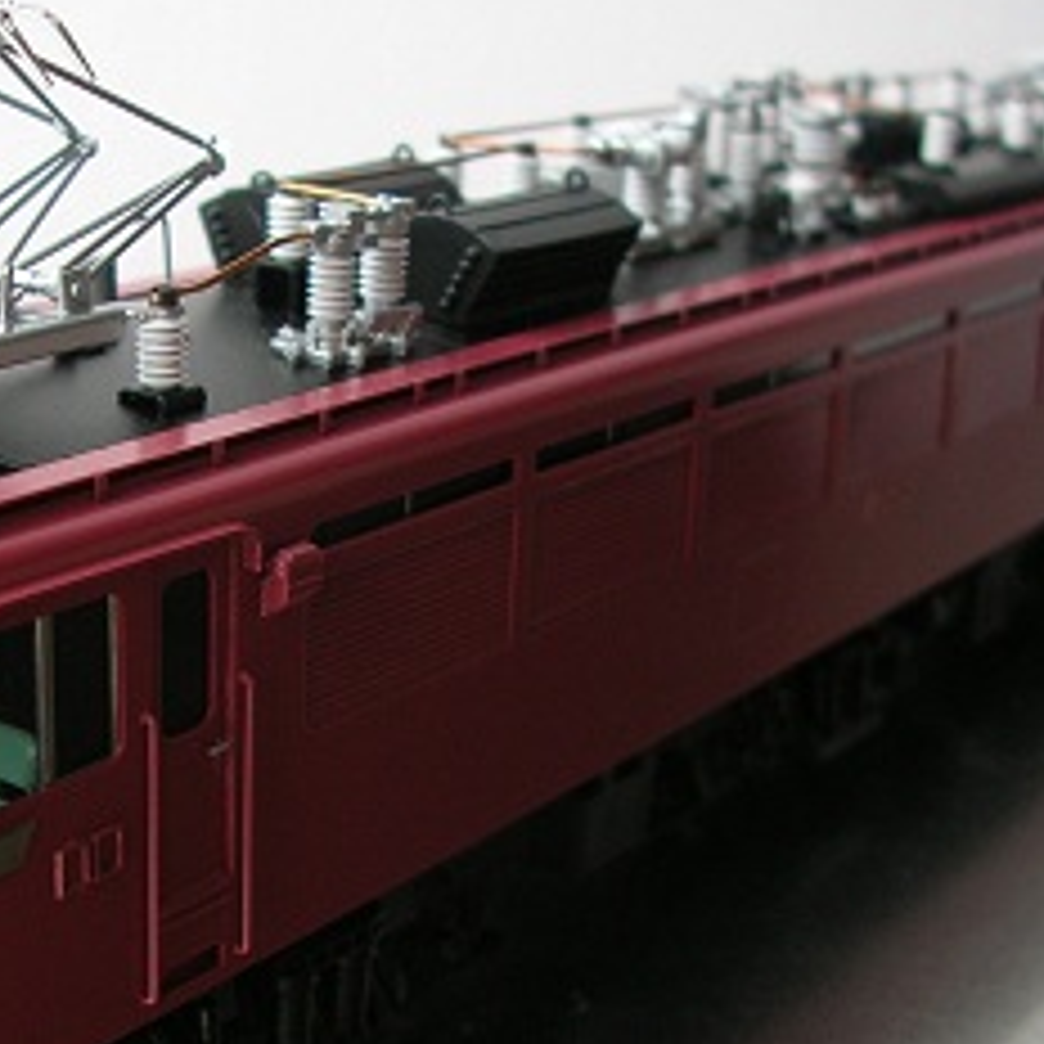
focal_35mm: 66
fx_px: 2252
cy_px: 700
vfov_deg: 26.0
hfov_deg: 26.0
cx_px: 376
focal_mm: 5.8
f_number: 2.8
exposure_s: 1/31.5
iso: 50
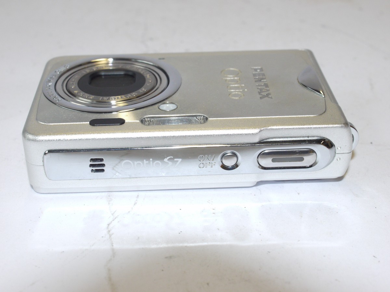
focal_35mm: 60
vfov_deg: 24.4
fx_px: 676
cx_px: 195
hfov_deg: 32.2
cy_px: 146
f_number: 9
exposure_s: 1/125
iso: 800
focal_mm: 30
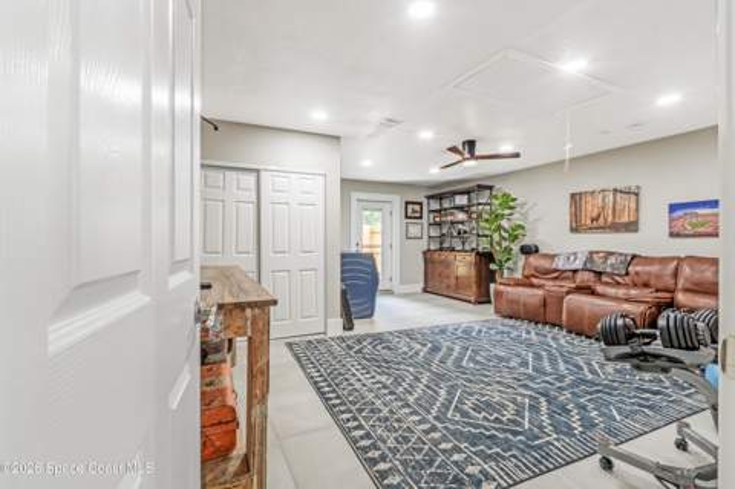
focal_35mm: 16
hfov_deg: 95.0
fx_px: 337
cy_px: 244
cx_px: 368
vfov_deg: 71.9
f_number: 9
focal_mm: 11
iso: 250
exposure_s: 1/80
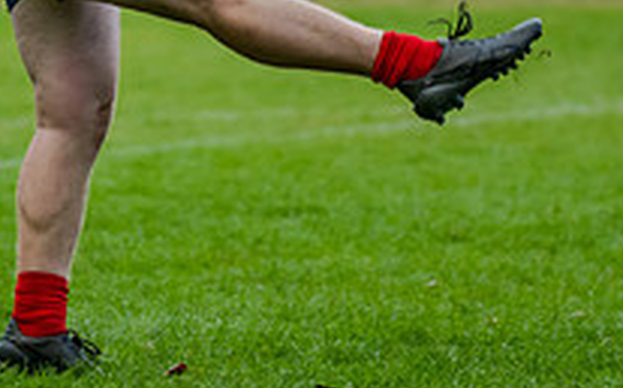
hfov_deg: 4.2
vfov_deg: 2.6
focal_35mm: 503
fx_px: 8533
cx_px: 99
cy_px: -98
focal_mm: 170
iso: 800
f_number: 4
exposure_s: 1/1600
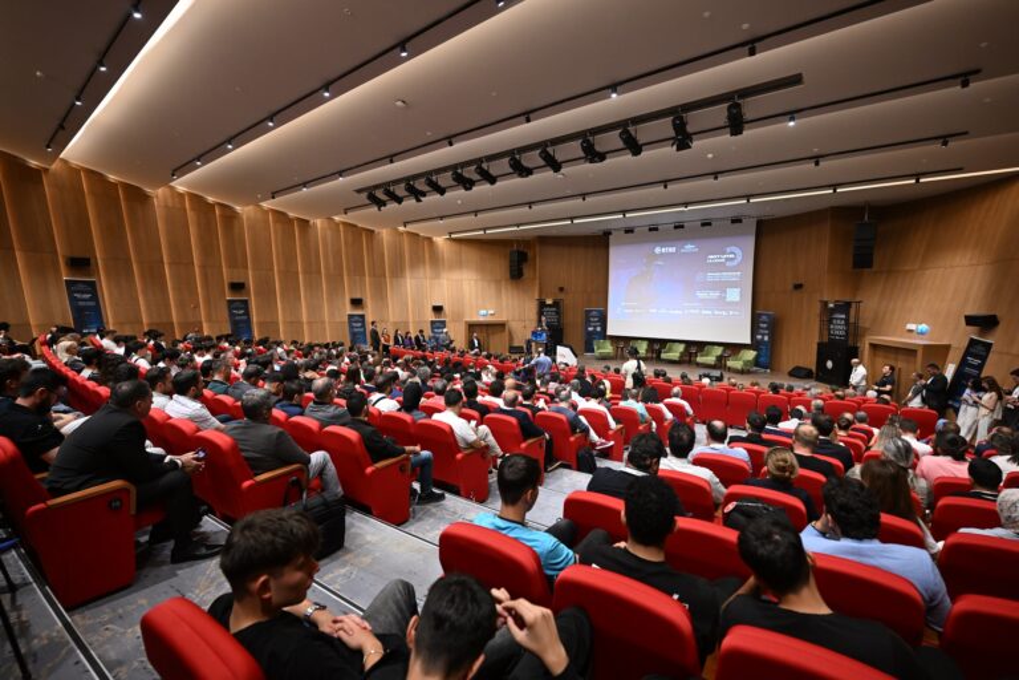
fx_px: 481
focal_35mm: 17
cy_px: 340
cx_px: 510
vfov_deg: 70.4
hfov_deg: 93.3
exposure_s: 1/100
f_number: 3.2
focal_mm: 17
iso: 1600
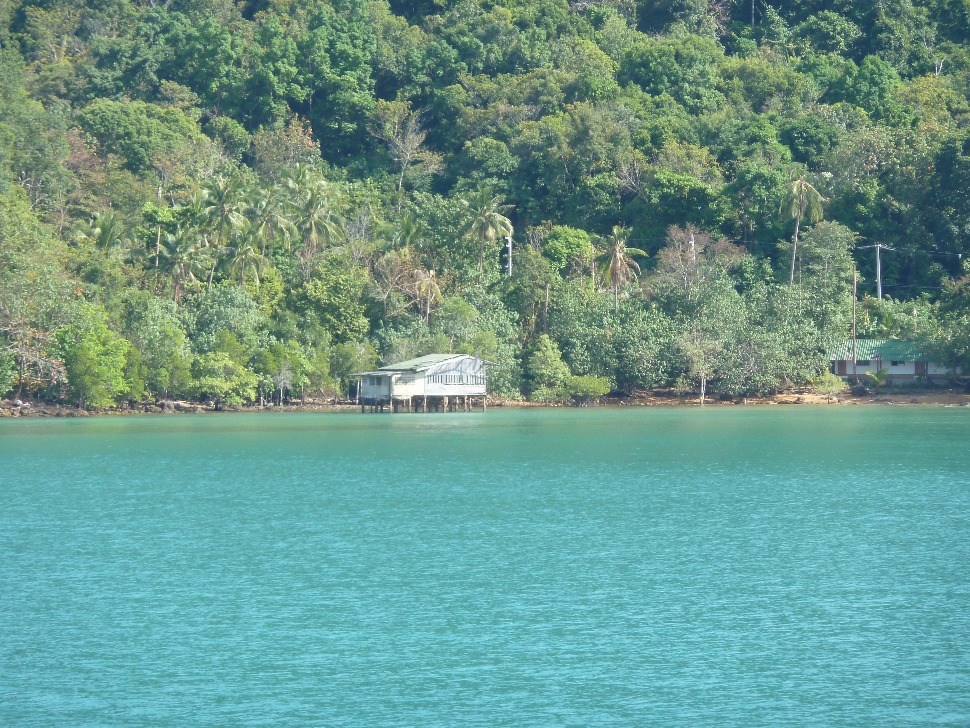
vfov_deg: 7.1
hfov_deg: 9.4
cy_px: 364
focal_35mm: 210
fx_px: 5885
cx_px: 485
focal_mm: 34.4
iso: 80
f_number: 4.6
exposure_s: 1/125
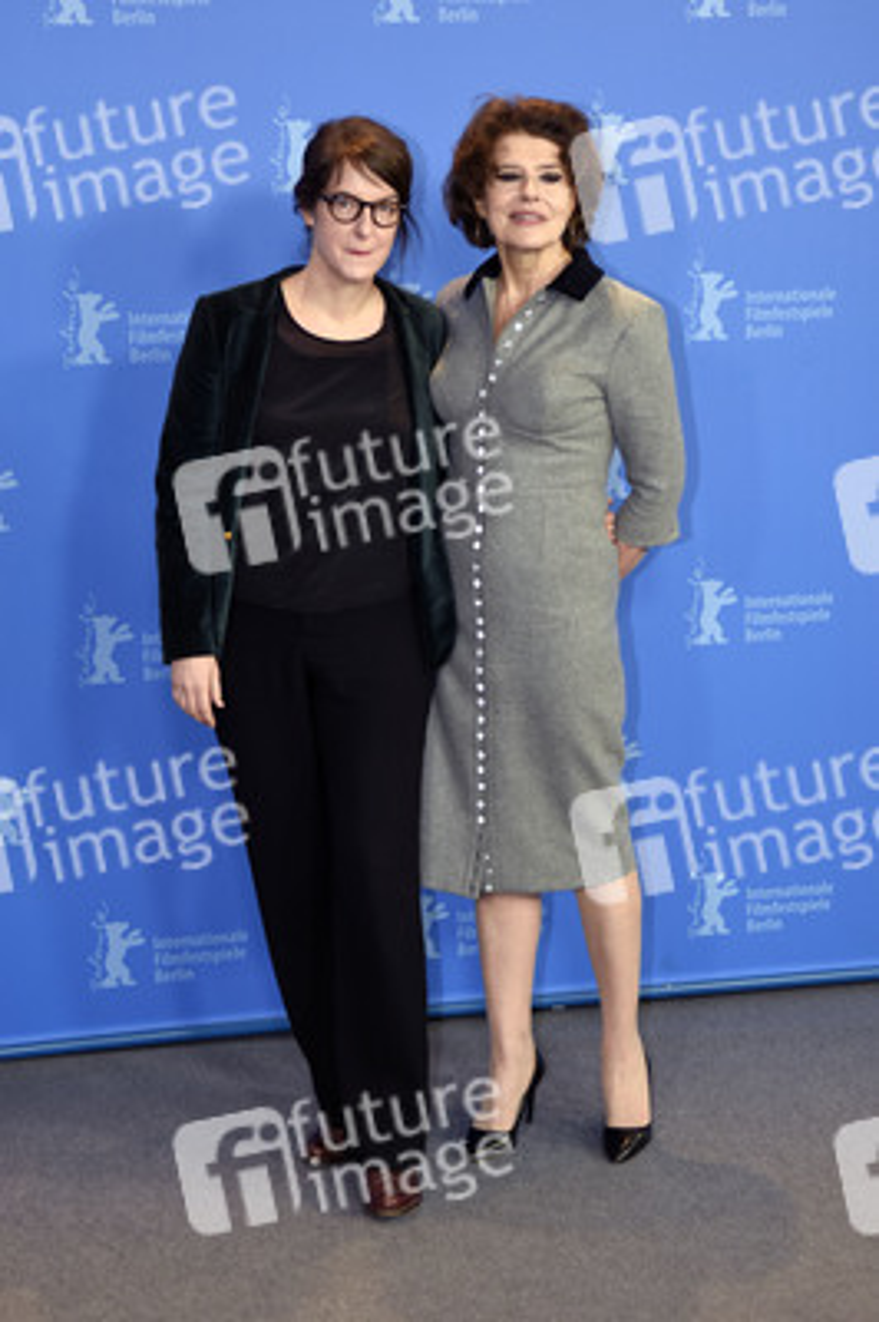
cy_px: 661
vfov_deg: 30.5
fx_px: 2421
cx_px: 440
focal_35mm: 66
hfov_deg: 20.6
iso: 640
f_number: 3.2
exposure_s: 1/250
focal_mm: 44
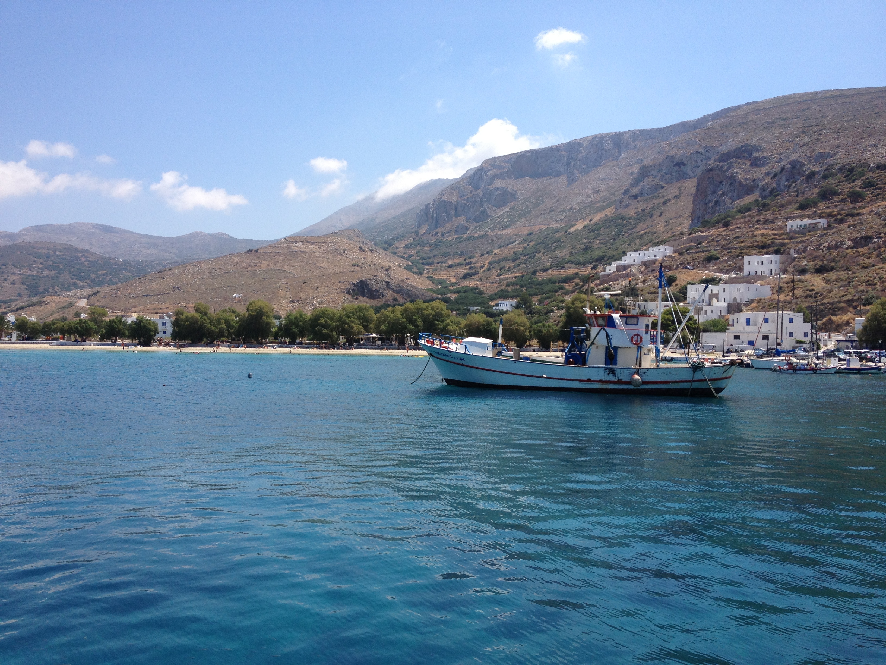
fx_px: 896
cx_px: 443
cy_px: 332
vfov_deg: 40.7
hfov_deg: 52.6
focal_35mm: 35
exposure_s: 1/1842
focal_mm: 4.28
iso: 50
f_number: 2.4
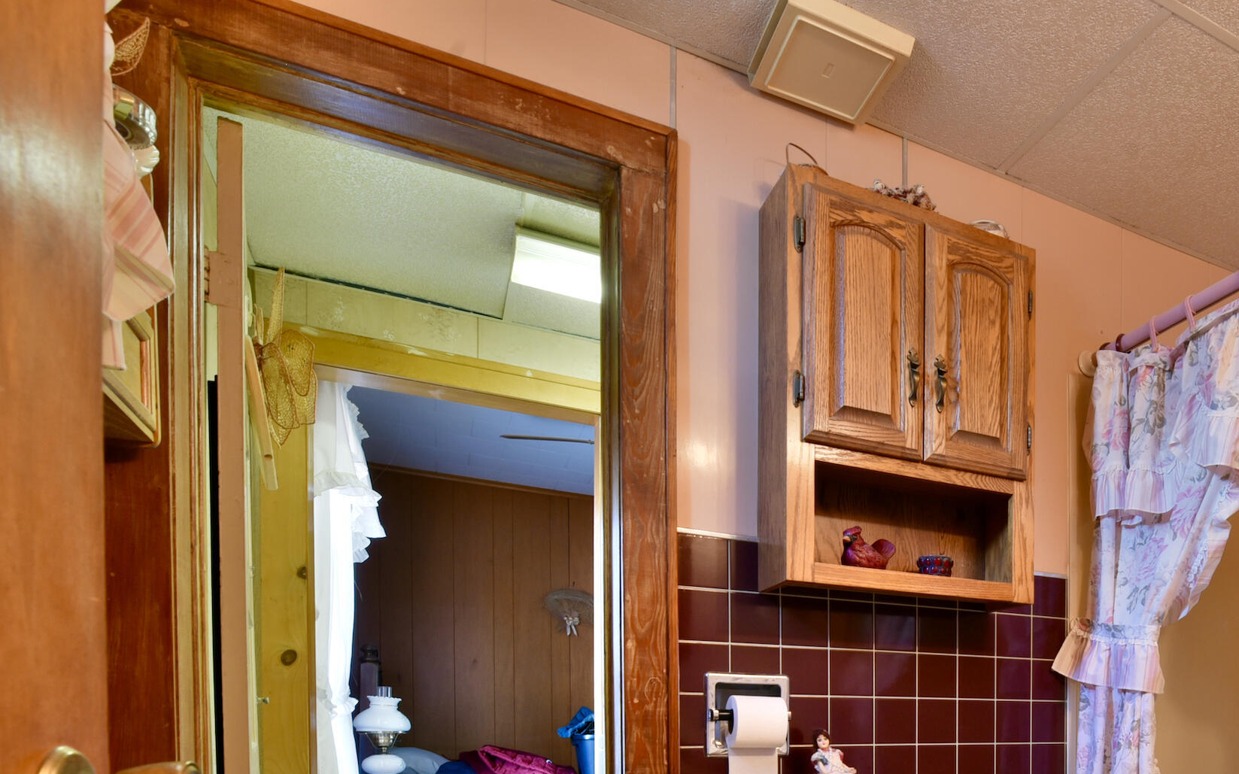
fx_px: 878
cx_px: 1038
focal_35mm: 26
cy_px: 749
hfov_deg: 62.7
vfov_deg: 42.1
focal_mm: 14
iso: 800
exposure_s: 1/5
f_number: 10
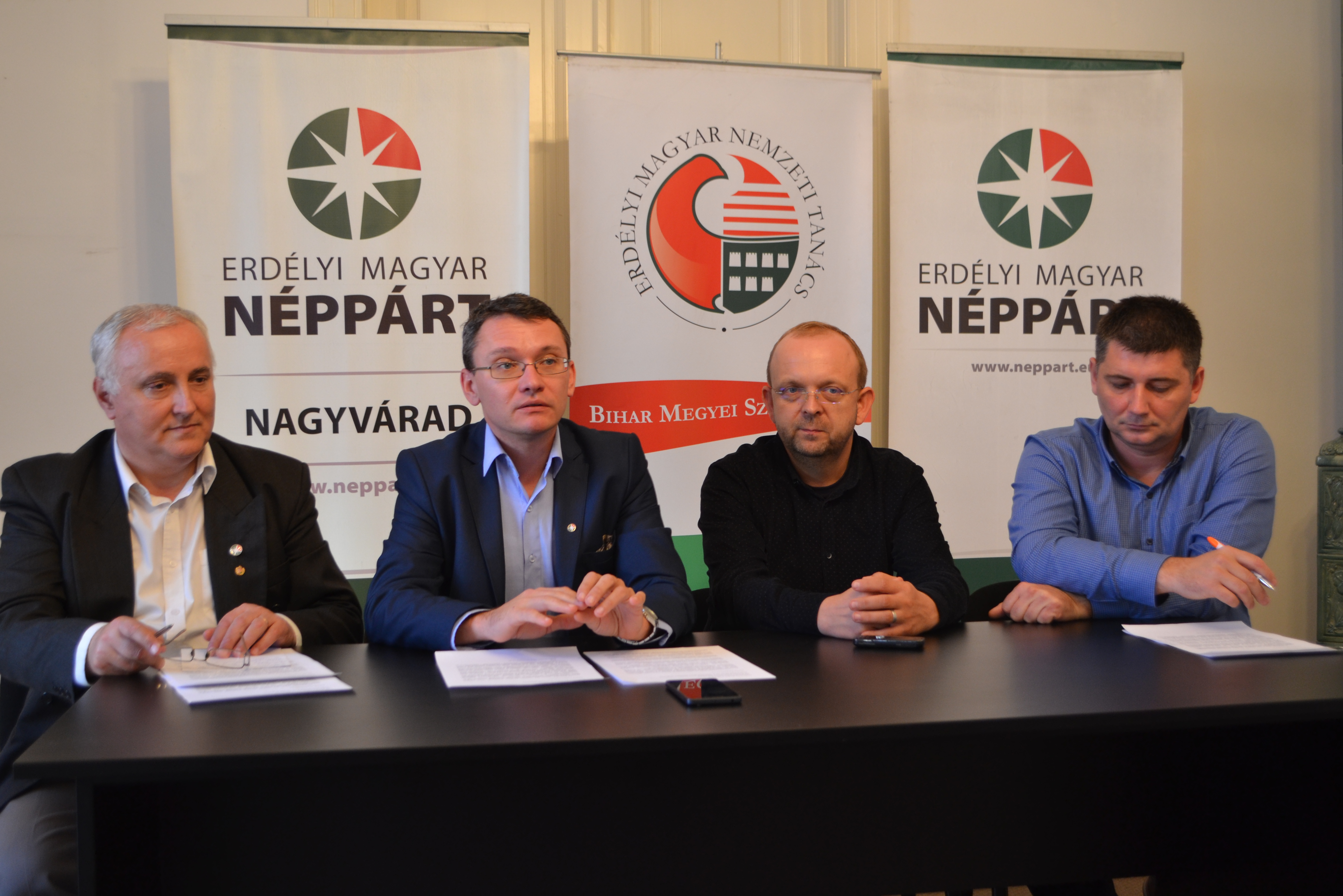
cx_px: 672
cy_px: 448
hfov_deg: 46.4
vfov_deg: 31.9
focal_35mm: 42
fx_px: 1567
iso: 400
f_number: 4.5
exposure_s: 1/15
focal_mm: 28
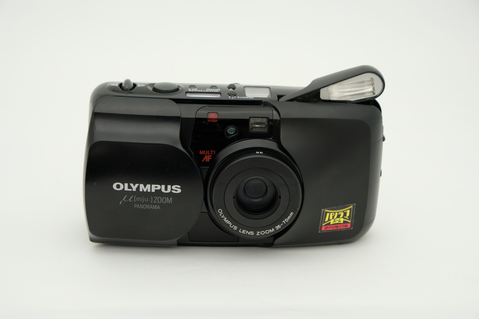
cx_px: 240
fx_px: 1103
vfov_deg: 16.4
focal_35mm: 83
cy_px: 160
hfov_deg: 24.5
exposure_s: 1/125
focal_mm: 55
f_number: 8
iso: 200
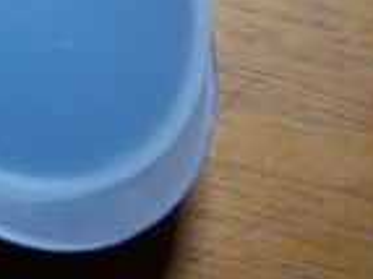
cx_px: -235
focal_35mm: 126
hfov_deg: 14.3
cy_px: 20
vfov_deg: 11.7
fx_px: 1357
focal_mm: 5.85
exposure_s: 1/125
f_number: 5
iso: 64
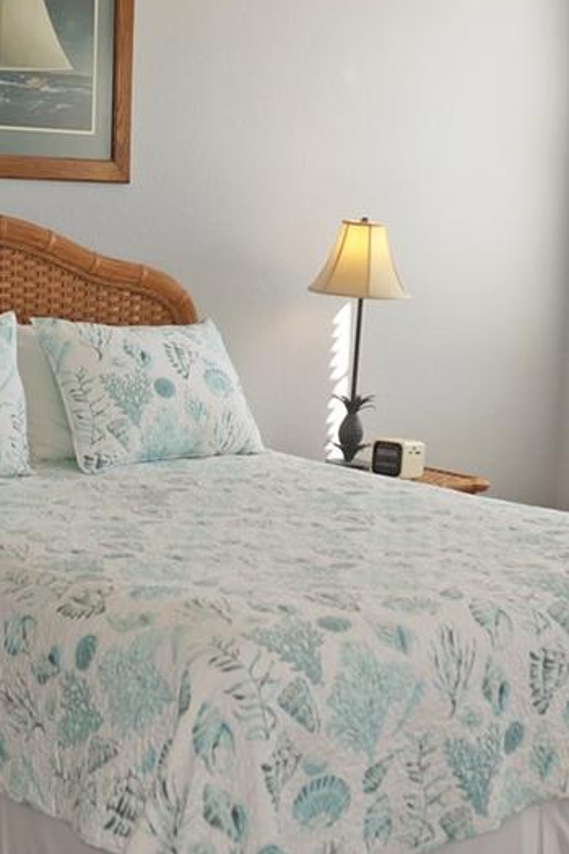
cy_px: 459
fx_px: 1731
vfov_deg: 27.7
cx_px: 232
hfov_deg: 18.7
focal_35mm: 73
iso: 100
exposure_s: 1/80
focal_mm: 16
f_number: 4.5
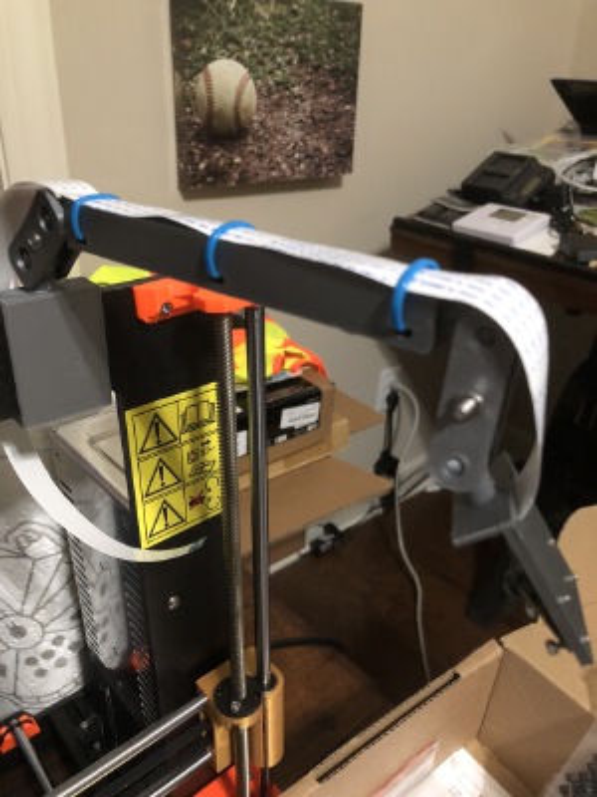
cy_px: 398
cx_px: 298
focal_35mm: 28
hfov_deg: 49.7
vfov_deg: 63.4
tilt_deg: -27.0
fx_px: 644
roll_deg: -3.1
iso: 100
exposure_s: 1/4
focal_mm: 3.99
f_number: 1.8
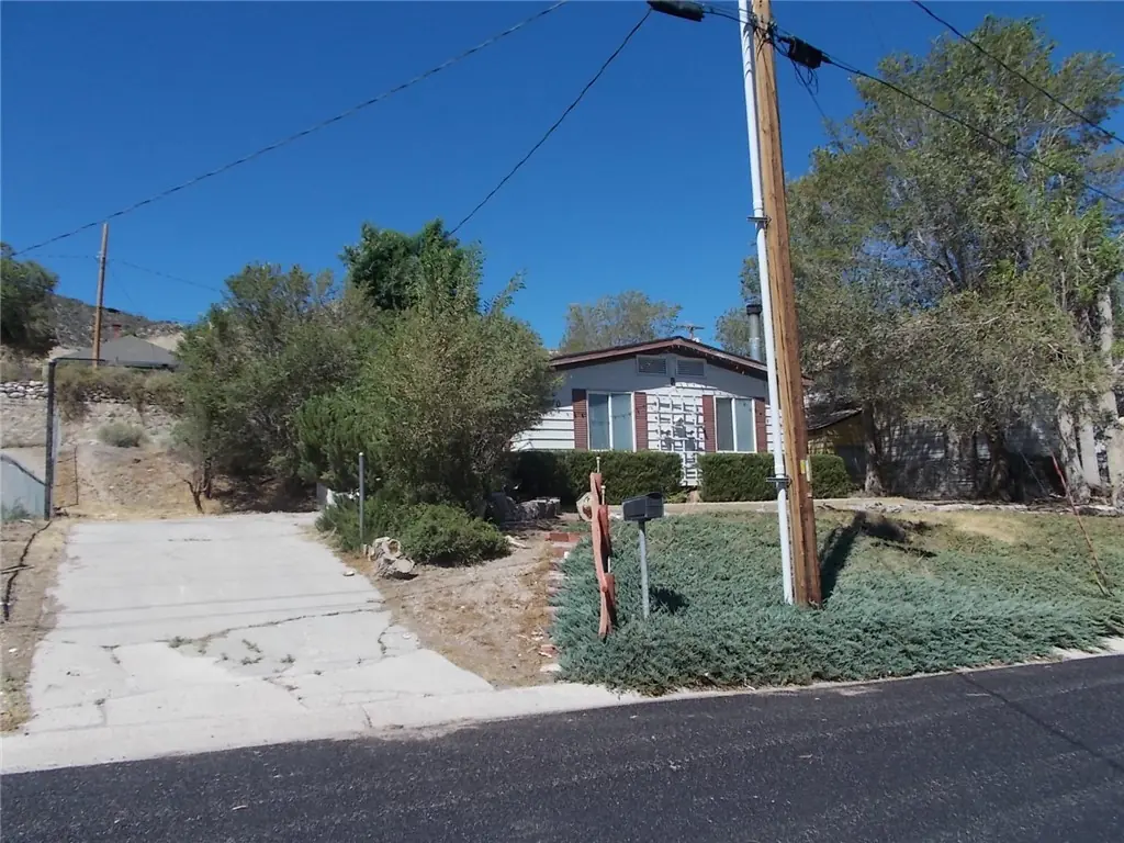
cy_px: 422
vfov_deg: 53.1
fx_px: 844
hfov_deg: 67.3
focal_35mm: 26
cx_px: 562
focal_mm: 4.6
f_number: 8
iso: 80
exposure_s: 1/160
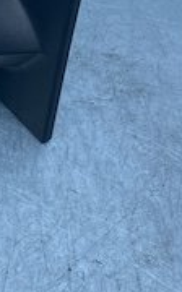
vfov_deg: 20.2
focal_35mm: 98
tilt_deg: -42.6
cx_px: -140
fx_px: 780
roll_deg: -7.4
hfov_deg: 12.3
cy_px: -34
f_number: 1.8
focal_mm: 4.25
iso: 32
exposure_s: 1/816
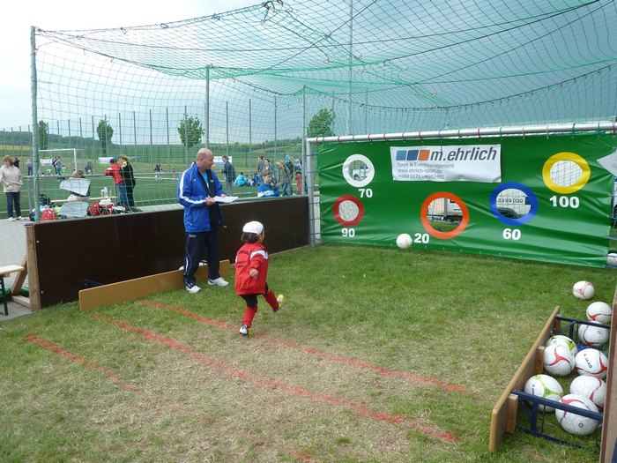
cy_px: 232
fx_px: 446
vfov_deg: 54.9
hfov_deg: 69.4
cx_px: 308
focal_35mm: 25
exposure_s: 1/250
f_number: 4
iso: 80
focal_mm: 4.1
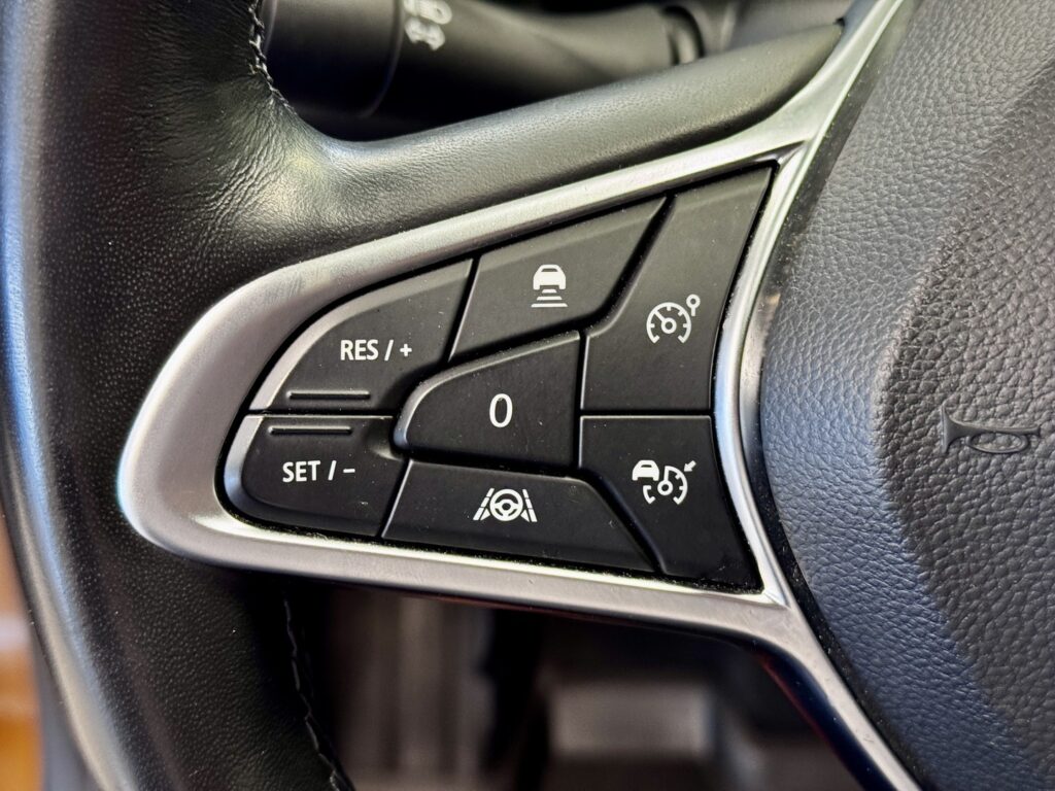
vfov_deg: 30.3
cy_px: 396
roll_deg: +0.8
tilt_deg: -38.6
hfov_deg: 39.7
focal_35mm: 48
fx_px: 1463
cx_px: 528
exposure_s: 1/33
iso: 250
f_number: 1.78
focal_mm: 6.76
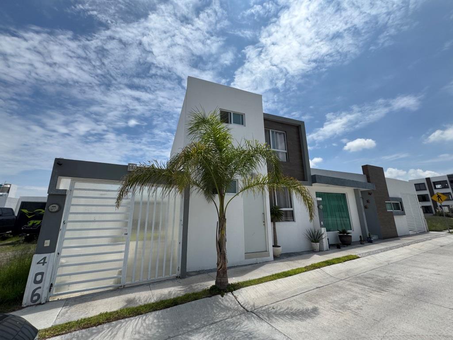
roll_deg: +1.1
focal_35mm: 14
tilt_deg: +15.4
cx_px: 226
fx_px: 183
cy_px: 170
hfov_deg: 102.1
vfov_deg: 85.7
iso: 50
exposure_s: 1/2770
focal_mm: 2.22
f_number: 2.2
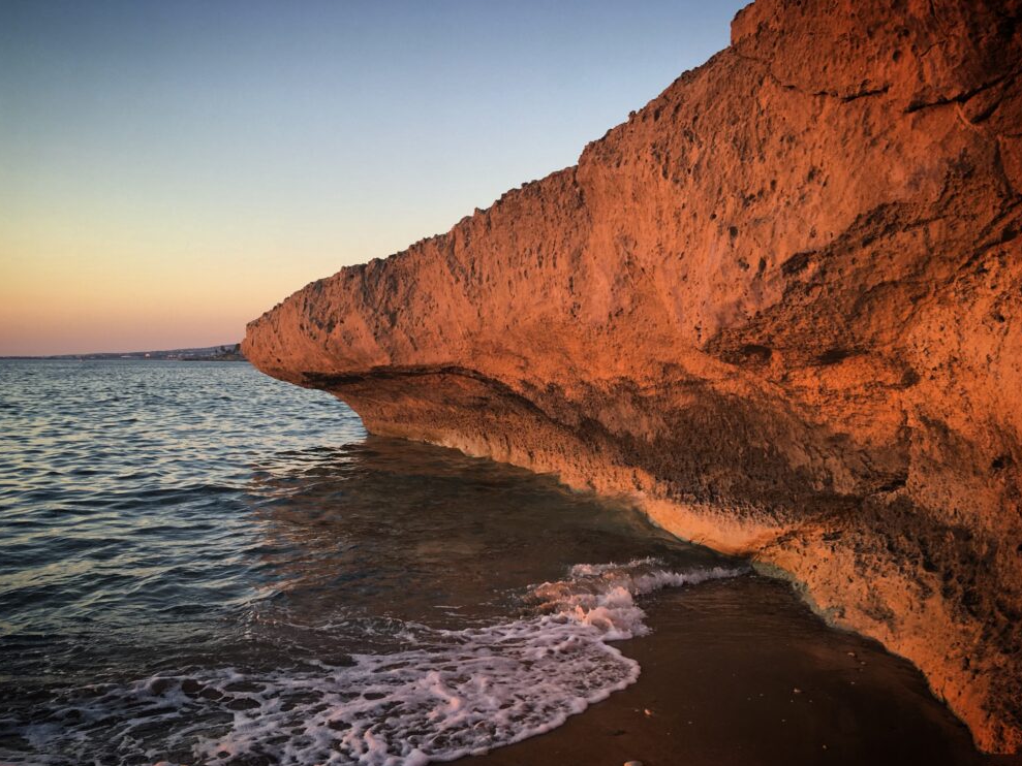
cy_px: 379
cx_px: 507
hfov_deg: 60.0
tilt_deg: -3.4
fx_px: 886
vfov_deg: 46.8
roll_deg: -2.2
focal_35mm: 30
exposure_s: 1/109
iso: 25
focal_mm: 4.15
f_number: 2.2
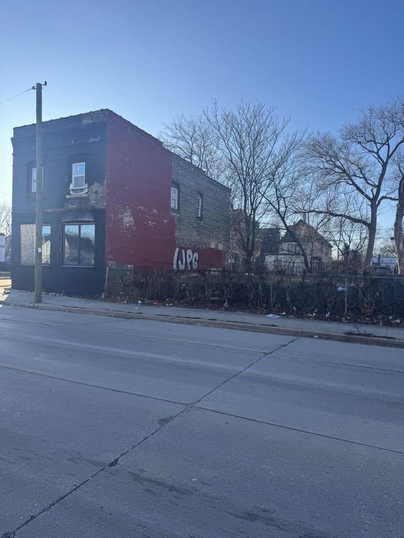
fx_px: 373
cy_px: 269
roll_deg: -1.4
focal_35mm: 24
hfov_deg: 56.8
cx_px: 202
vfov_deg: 71.6
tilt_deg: -1.8
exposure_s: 1/2331
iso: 80
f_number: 1.78
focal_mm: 6.76
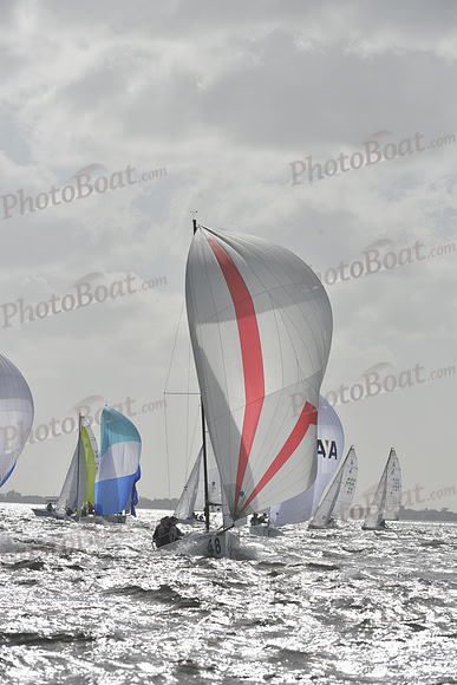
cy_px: 342
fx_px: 3806
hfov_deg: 6.9
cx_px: 228
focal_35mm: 200
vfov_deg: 10.3
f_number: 10
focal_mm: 200
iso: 400
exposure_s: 1/2000
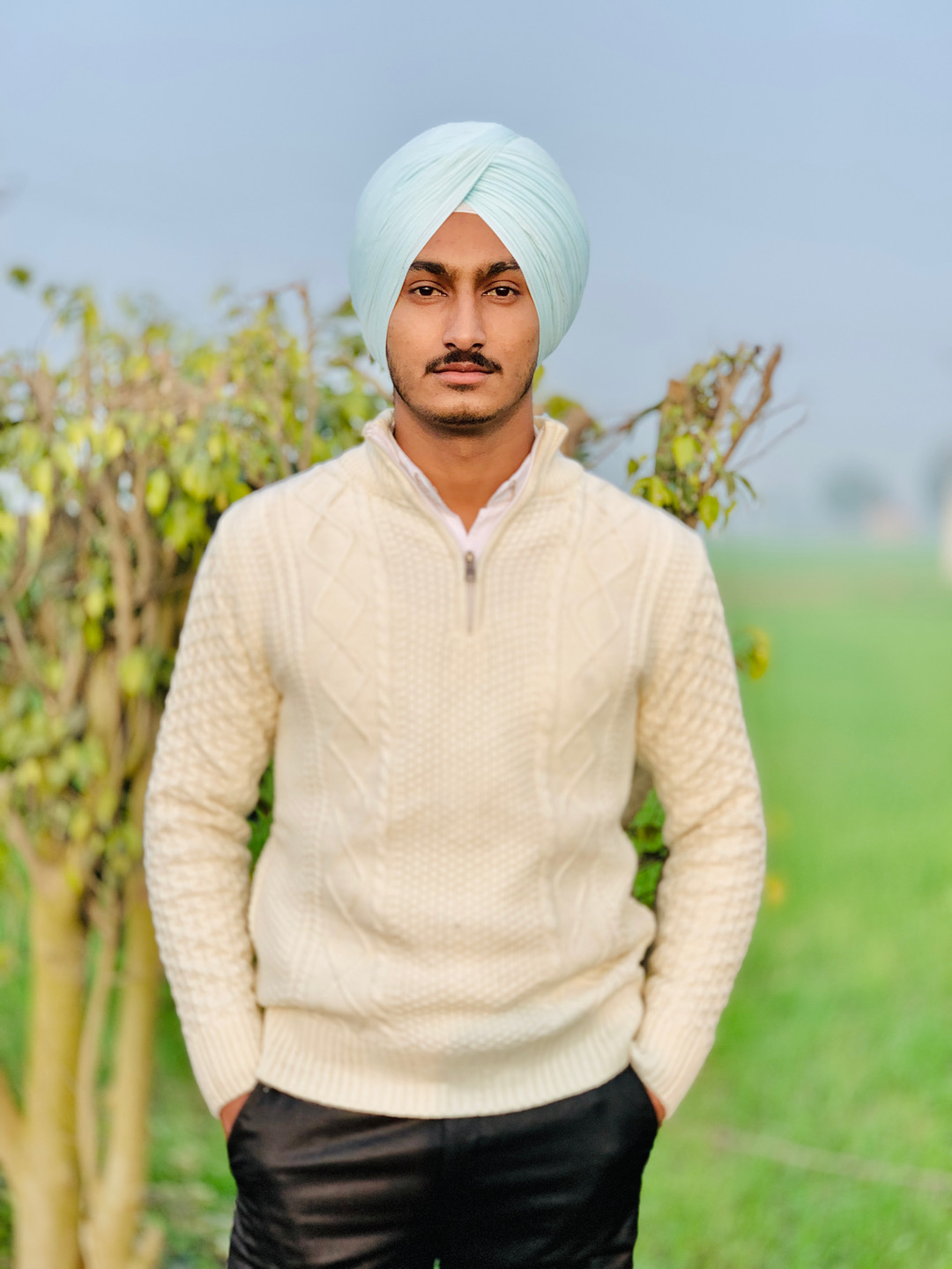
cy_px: 634
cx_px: 476
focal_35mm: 52
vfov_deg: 36.8
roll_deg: +0.2
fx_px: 1907
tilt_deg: -1.8
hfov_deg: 28.0
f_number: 2.4
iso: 16
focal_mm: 6
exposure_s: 1/533
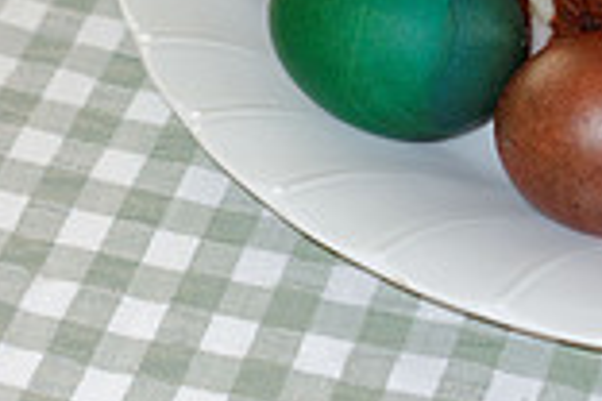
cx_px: 208
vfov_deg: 7.4
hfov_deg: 11.3
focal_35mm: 182
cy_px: -256
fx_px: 3043
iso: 125
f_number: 3.2
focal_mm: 18.02
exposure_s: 1/50
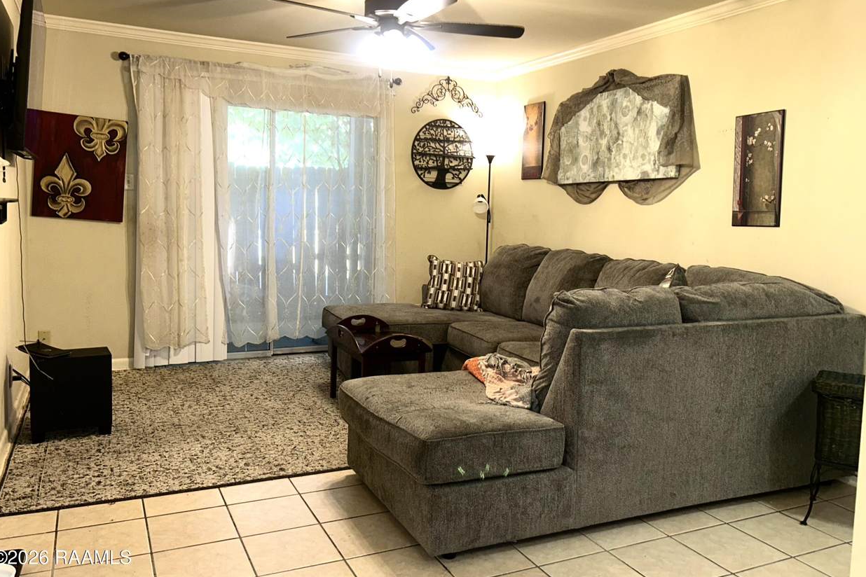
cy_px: 252
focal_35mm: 28
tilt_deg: -6.2
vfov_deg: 46.3
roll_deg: -1.5
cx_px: 440
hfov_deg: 65.5
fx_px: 674
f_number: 1.5
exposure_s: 1/28
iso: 64
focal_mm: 5.7
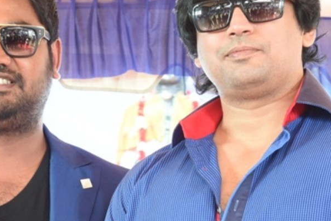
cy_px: 312
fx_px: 1729
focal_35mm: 188
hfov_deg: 10.9
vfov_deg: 7.2
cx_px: 186
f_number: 6.3
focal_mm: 50
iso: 500
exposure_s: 1/60
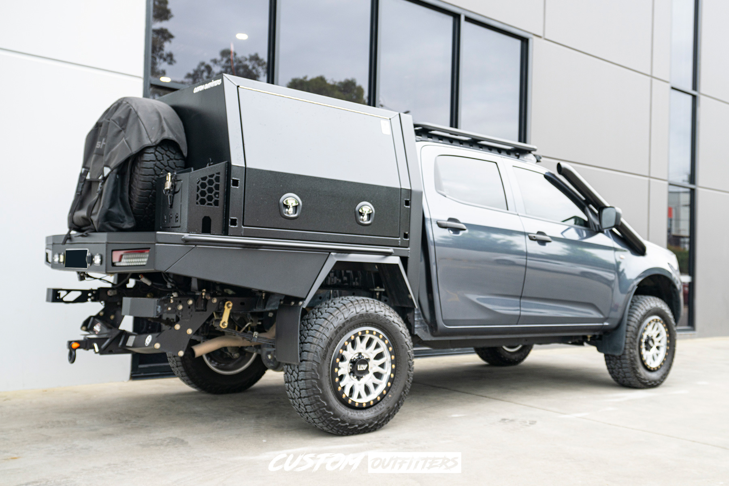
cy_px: 243
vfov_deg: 42.3
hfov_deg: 60.3
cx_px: 364
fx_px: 628
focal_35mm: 31
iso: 250
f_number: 4
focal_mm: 31
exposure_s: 1/160
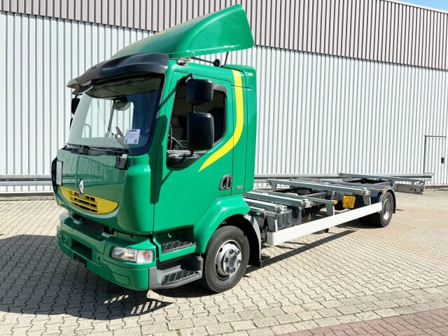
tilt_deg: -1.6
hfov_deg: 67.3
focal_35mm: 26
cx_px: 224
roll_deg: -0.9
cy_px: 168
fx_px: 336
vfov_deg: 53.1
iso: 50
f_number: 1.5
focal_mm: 5.7
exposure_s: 1/2353
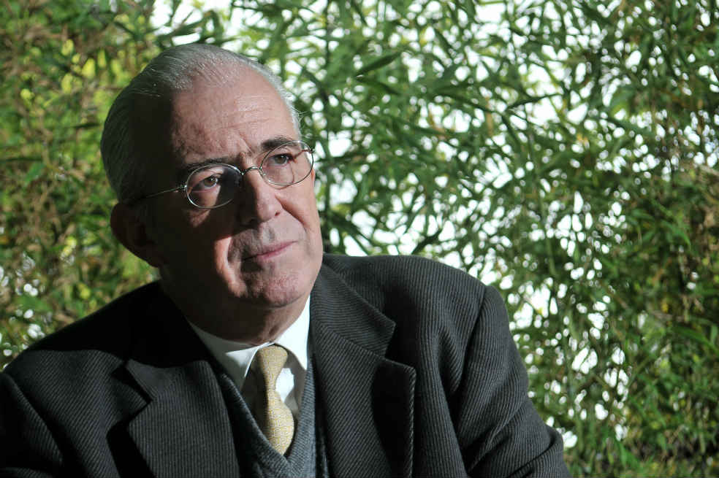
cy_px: 239
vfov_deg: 16.5
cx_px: 360
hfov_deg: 24.6
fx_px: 1647
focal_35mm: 82
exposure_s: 1/250
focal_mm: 55
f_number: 5
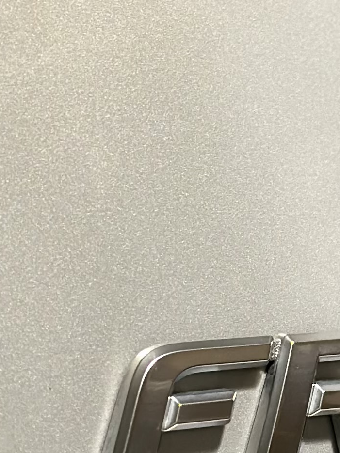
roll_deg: +0.6
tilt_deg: +0.8
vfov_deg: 9.5
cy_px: 28
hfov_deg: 7.0
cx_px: 611
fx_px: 2712
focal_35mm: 207
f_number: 1.78
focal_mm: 6.86
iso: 80
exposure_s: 1/60
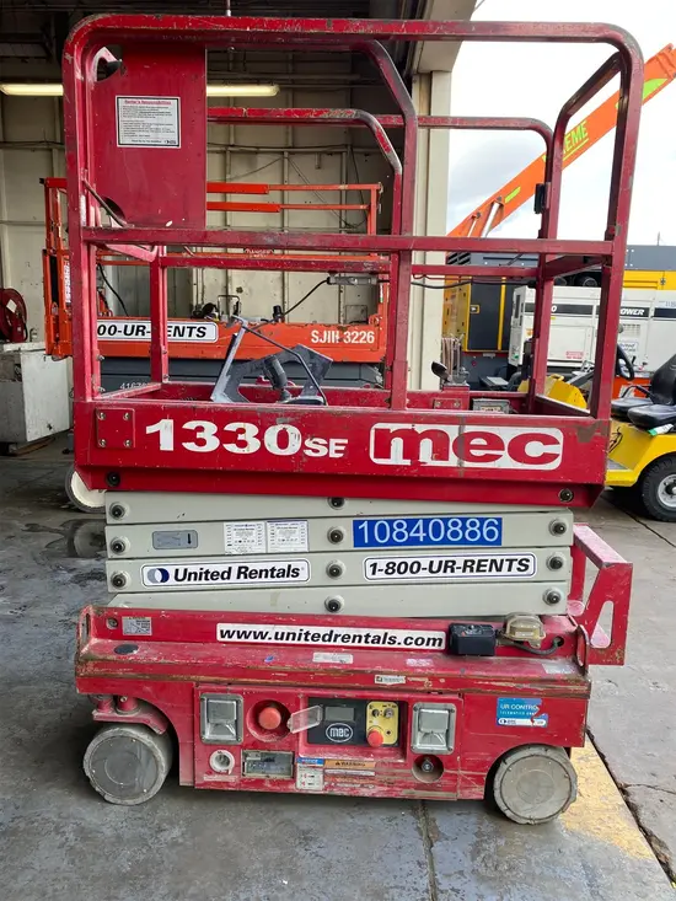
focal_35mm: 26
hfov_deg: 53.1
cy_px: 450
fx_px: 677
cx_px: 338
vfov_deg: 67.3
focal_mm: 4.25
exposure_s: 1/198
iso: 32
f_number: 1.8
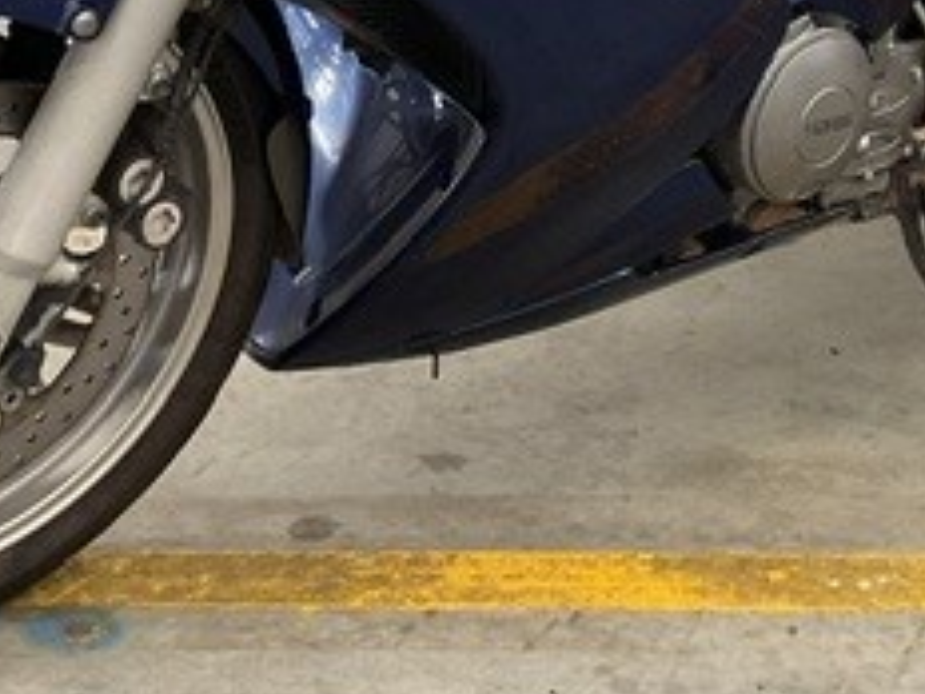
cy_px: -247
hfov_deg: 24.4
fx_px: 2138
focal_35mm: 80
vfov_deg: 17.2
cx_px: 562
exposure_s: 1/50
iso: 80
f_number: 1.8
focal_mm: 3
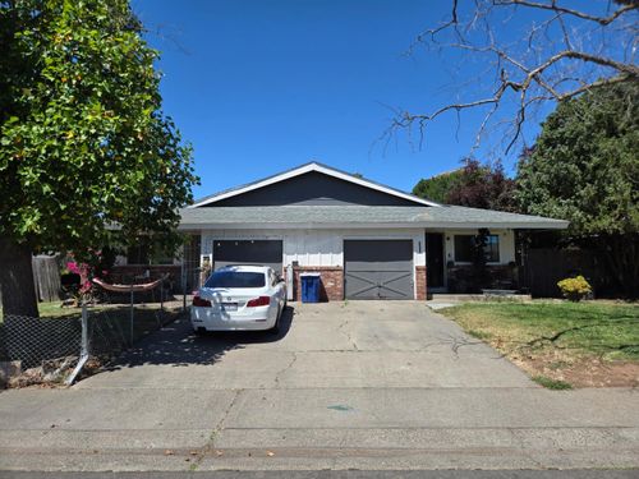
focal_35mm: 23
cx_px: 320
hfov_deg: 73.9
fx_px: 425
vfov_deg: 58.9
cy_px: 240
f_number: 1.8
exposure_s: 1/2921
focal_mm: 5.4
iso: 40
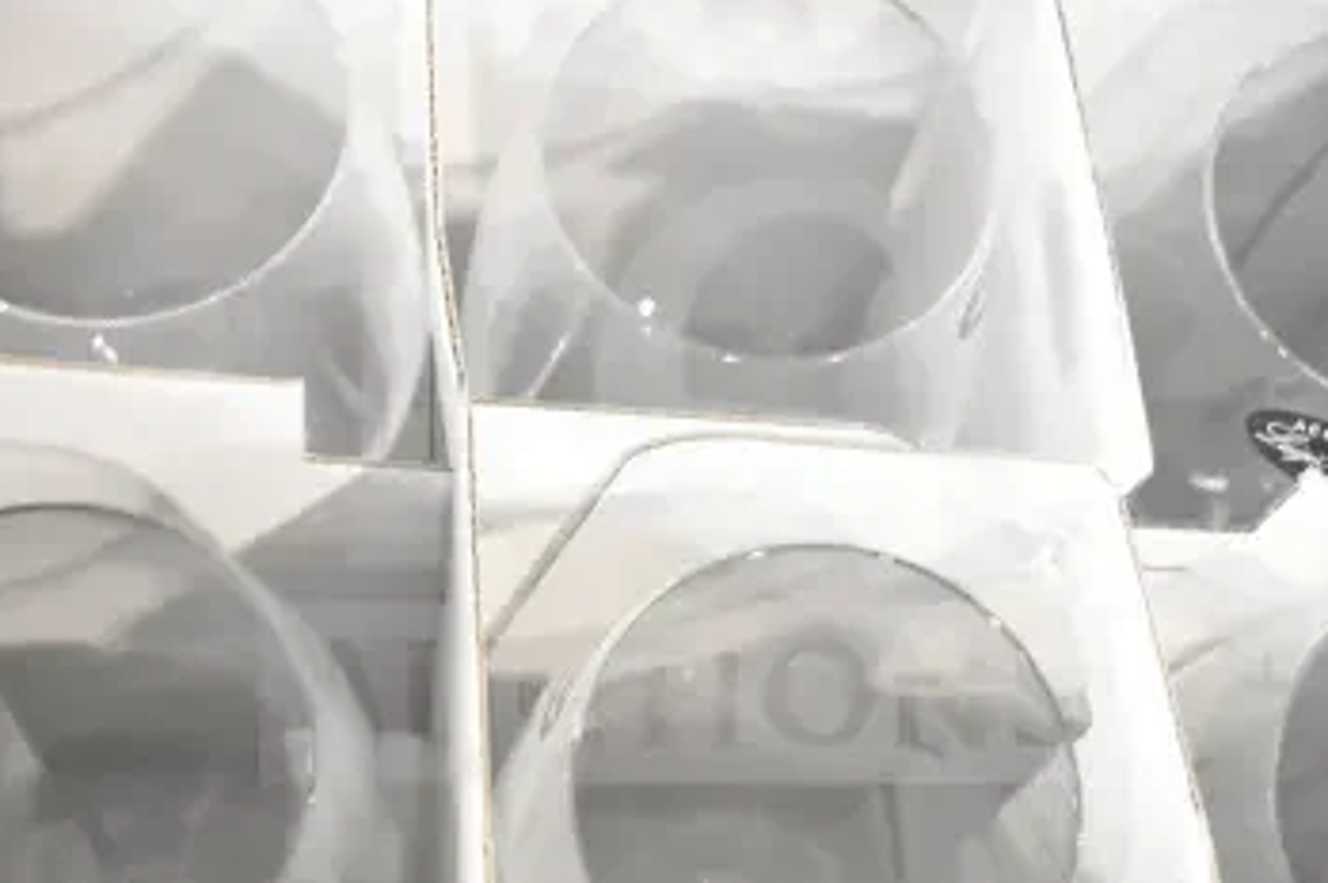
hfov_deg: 31.9
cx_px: 685
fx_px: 2322
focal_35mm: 63
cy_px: 481
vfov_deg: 21.5
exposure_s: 1/40
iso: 1800
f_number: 3.8
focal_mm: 24
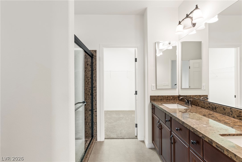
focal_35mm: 19
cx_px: 121
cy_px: 81
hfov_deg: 86.9
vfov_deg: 64.6
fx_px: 128
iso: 400
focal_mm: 19
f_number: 8
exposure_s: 1/1.67
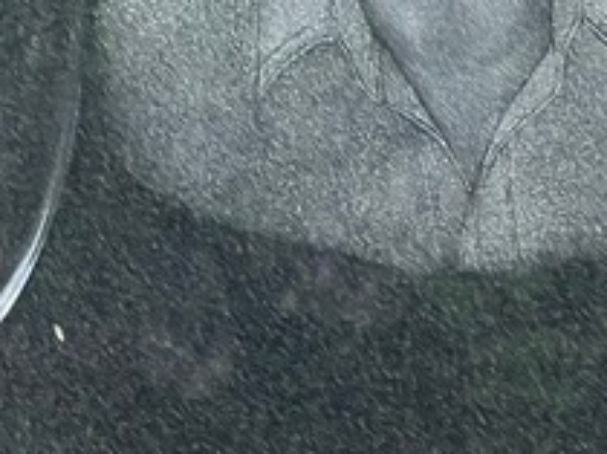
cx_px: 413
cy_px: 853
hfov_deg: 6.7
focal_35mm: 294
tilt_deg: -18.7
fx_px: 5149
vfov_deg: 5.0
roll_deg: -0.3
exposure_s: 1/121
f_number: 2.8
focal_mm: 9
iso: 100
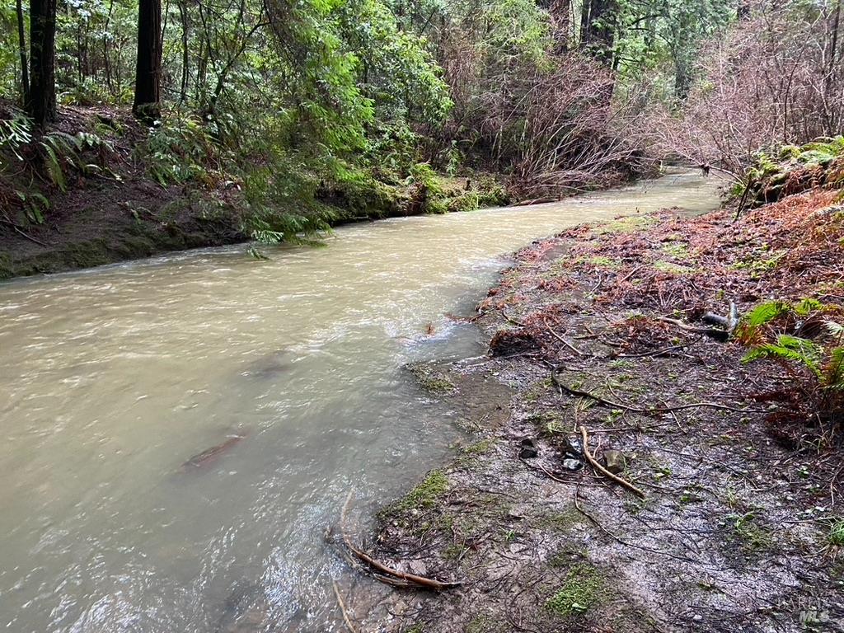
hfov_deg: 67.3
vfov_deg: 53.1
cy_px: 316
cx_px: 422
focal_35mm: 26
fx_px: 634
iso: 500
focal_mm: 4.25
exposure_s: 1/60
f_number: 1.8
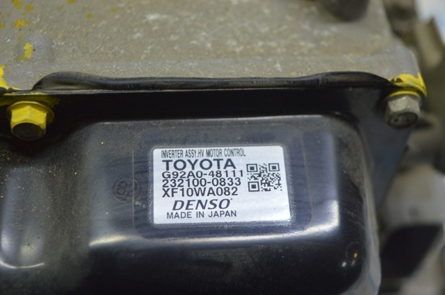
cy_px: 148
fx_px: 704
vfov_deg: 23.7
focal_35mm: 57
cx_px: 222
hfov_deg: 35.1
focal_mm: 38
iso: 400
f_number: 4.8
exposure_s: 1/40
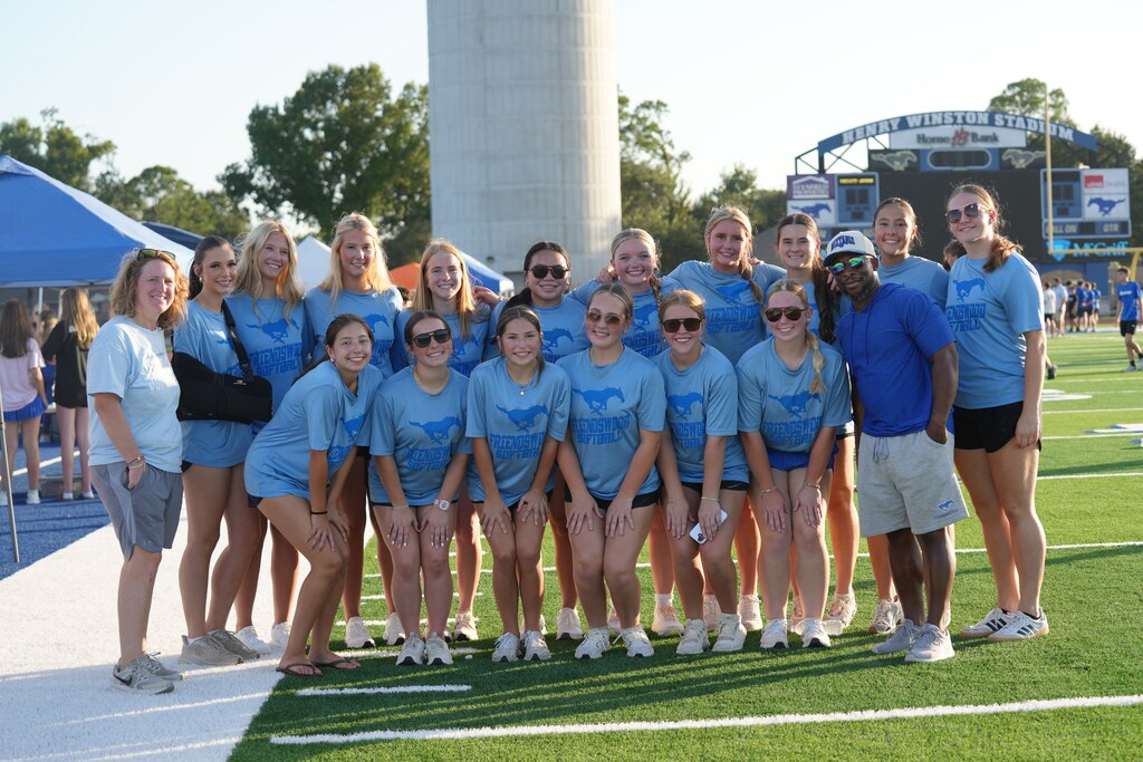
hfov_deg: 28.8
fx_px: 2223
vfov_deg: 19.5
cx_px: 572
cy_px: 381
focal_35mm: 70
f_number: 4
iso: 100
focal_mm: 70
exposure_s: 1/250
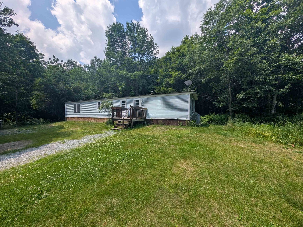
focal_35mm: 12
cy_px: 114
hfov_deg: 110.5
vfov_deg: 94.5
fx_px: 105
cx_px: 152
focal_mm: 2.02
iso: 55
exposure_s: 1/3906
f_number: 1.7
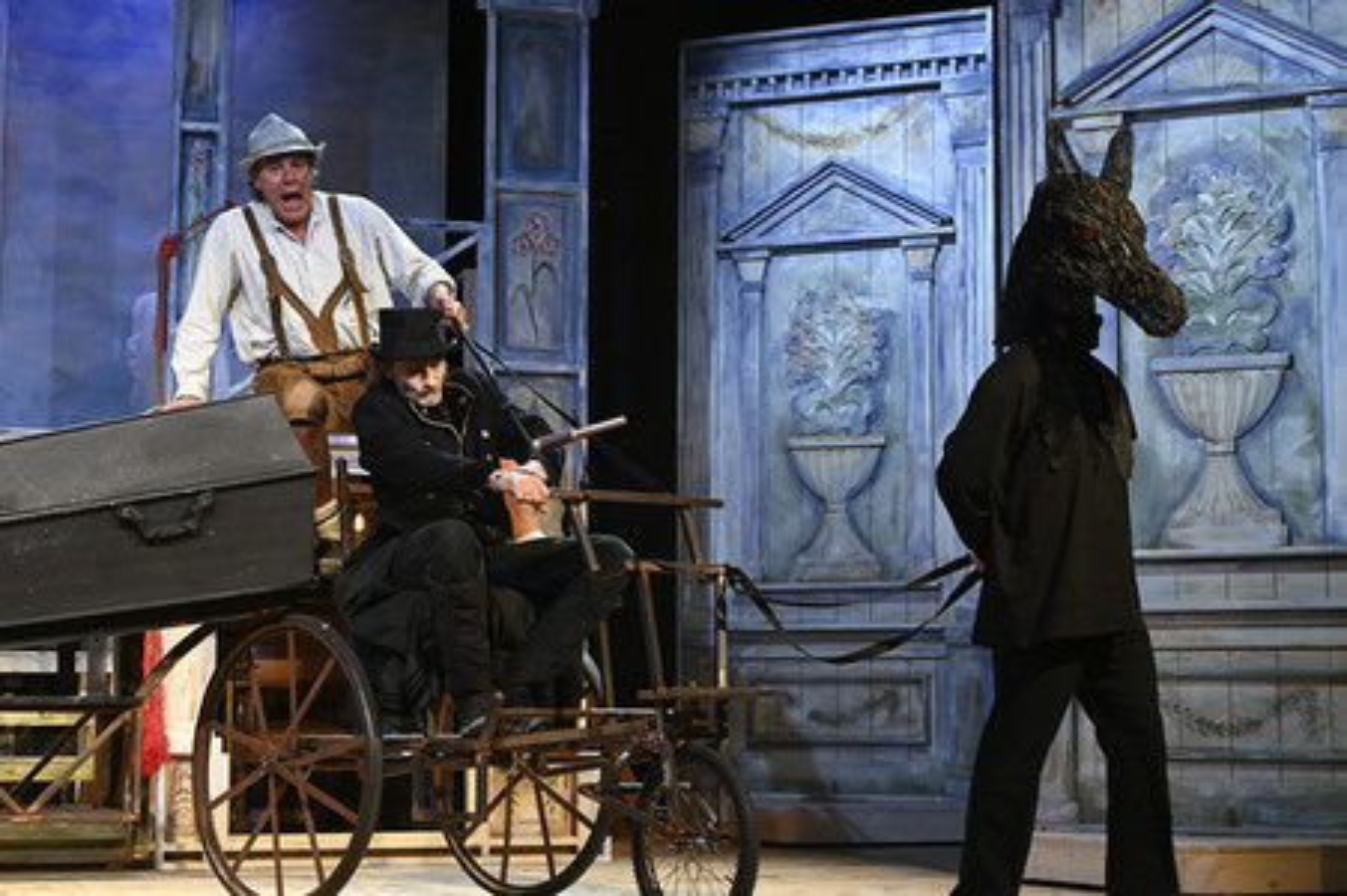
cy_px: 448
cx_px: 674
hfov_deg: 36.9
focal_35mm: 54
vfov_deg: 25.0
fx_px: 2019
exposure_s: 1/200
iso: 3200
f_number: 5.6
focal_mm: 54
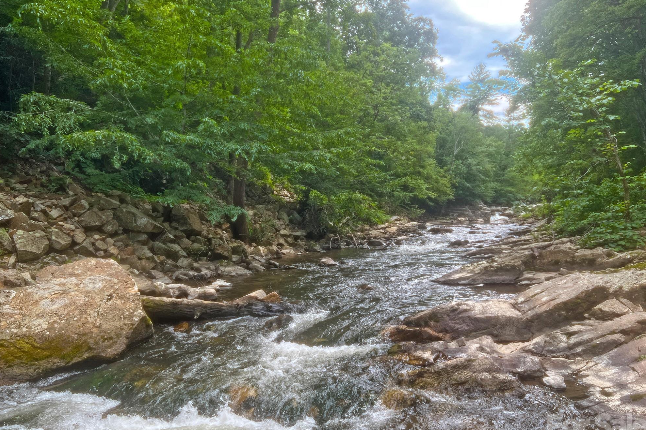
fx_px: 502
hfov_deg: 65.5
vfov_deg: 46.4
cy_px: 227
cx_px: 317
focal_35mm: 28
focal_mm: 5.7
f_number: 1.5
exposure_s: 1/718
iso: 50
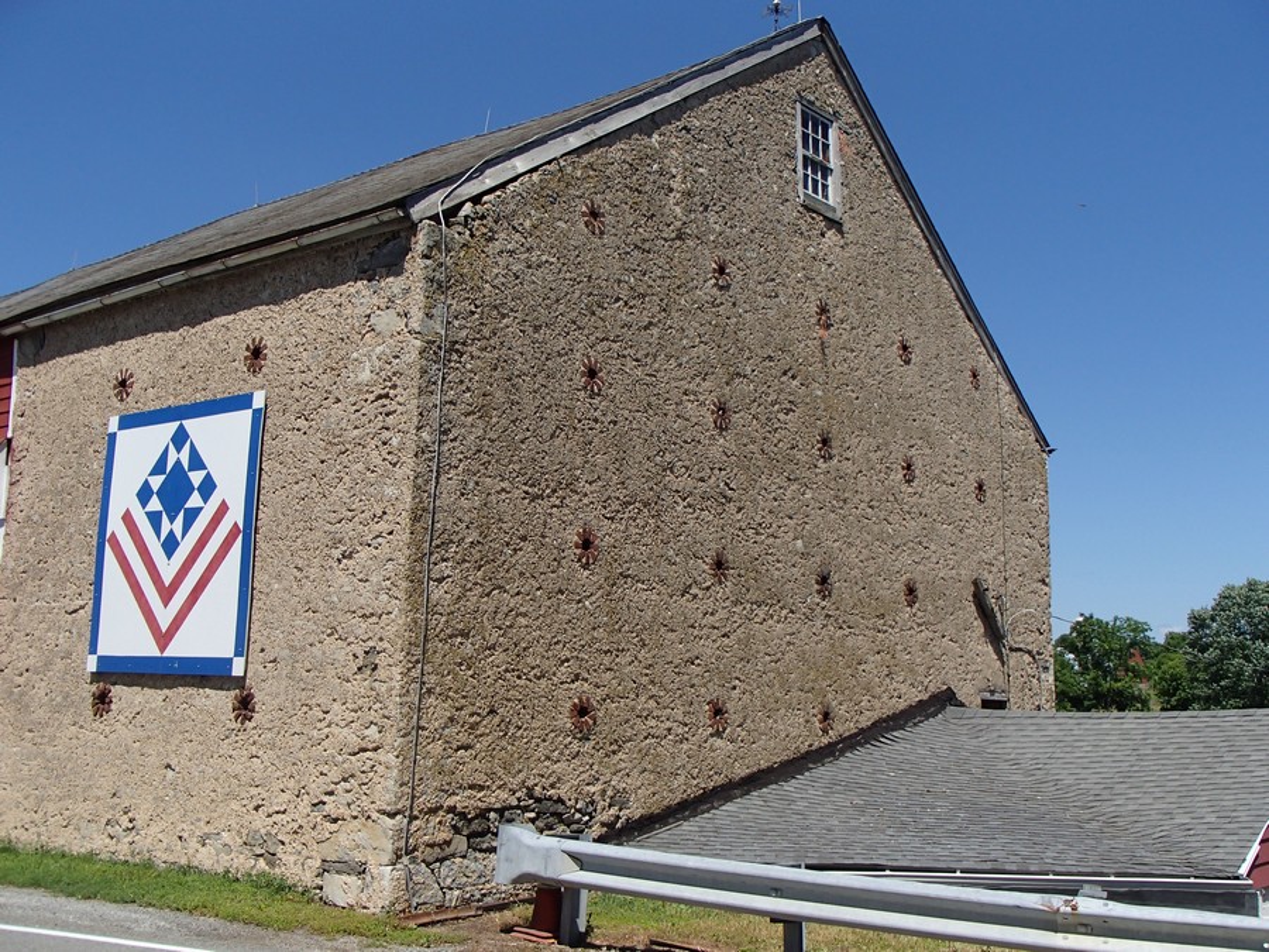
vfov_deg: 37.7
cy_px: 476
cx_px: 634
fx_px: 1393
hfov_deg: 49.0
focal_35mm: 38
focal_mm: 6.83
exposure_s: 1/100
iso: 100
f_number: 13
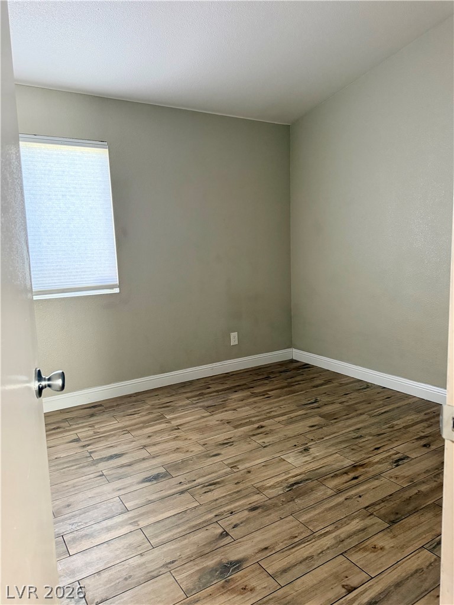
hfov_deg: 56.8
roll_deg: +1.5
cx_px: 227
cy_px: 302
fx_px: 420
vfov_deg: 71.6
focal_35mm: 24
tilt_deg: -7.9
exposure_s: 1/60
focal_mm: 6.76
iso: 500
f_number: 1.78
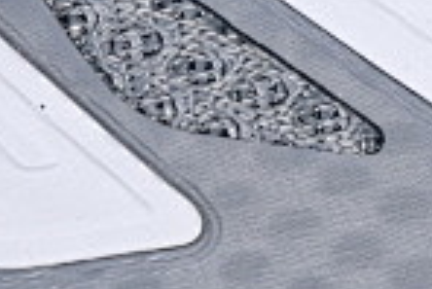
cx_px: 858
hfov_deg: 3.7
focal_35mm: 547
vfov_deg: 2.5
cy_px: -324
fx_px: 6570
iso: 160
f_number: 7.1
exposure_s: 1/80
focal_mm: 50
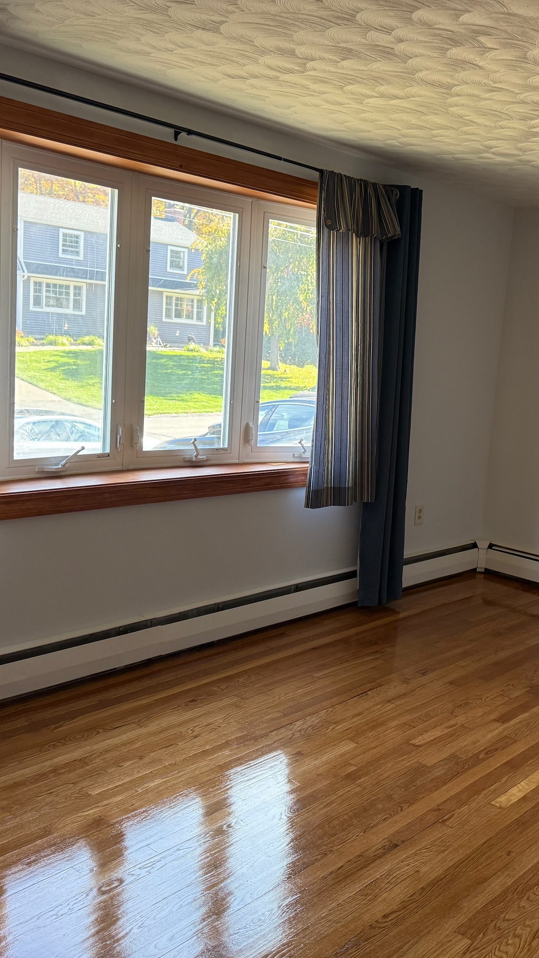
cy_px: 479
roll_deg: -5.3
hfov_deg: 32.6
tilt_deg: -8.2
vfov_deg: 56.6
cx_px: 445
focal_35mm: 35
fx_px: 889
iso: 200
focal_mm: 6.76
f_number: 1.78
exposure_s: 1/120
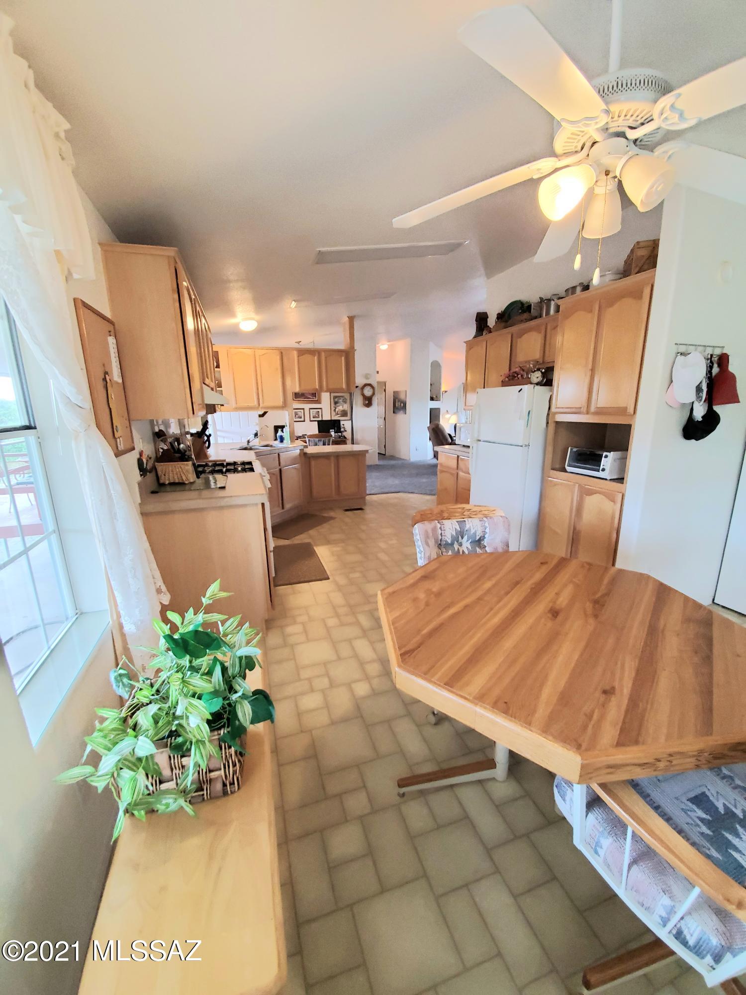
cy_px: 498
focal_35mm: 13
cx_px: 373
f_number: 2.2
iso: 320
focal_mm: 1.8
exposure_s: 1/59.2
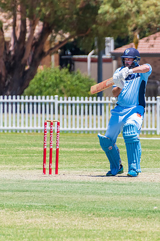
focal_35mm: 1072
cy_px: 113
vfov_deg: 1.9
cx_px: 113
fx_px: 7165
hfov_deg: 1.3
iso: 400
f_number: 6.3
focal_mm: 400
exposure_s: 1/2000
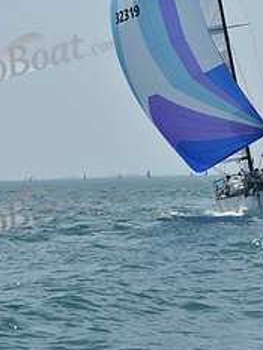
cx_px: 202
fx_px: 2905
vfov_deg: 6.9
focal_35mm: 287
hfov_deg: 5.2
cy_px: -35
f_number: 10
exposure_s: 1/1250
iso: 250
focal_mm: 120
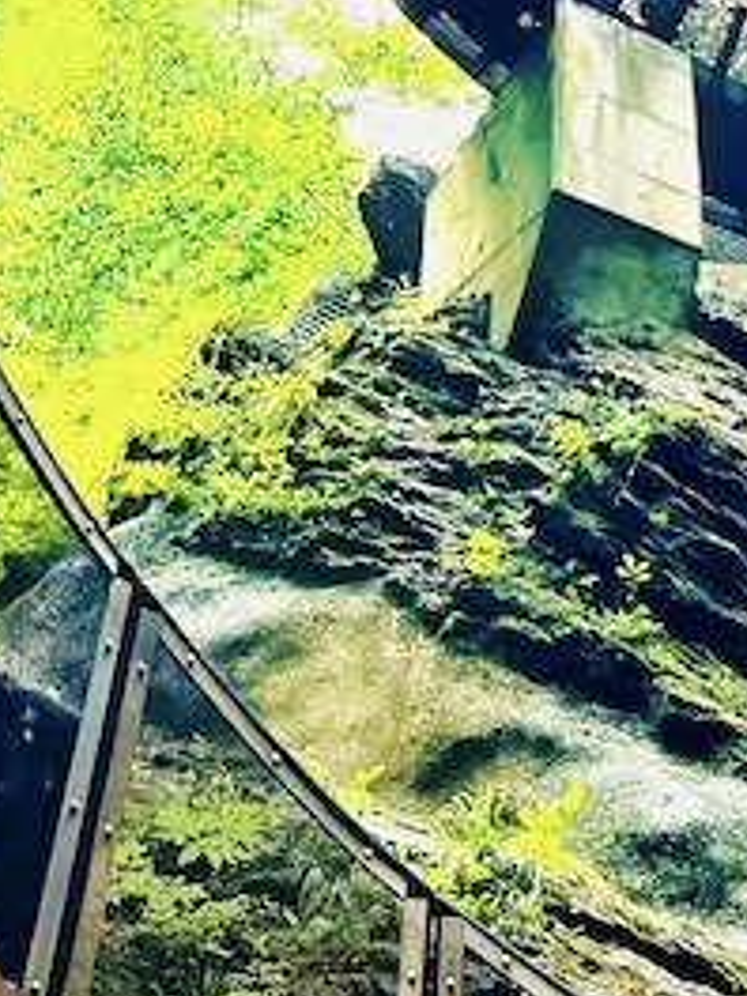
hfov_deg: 14.5
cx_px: 638
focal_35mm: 101
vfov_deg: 18.1
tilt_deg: +63.7
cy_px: -306
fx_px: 2906
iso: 50
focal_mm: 5.7
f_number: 1.5
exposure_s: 1/639
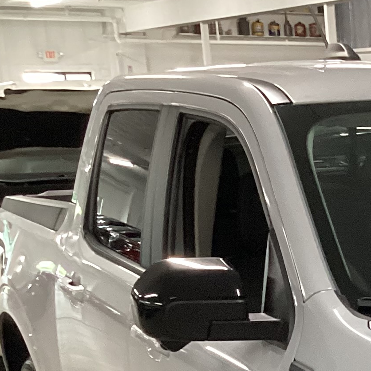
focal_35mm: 107
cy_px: 509
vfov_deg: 15.4
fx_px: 1297
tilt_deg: -17.9
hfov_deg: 14.4
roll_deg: +0.1
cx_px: 658
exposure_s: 1/60
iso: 250
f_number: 2.4
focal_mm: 3.3
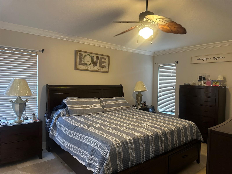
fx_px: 161
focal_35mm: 24
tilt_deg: -2.4
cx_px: 116
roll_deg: -1.6
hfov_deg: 71.6
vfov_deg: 56.8
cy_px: 87
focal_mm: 6.86
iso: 640
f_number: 1.78
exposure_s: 1/60
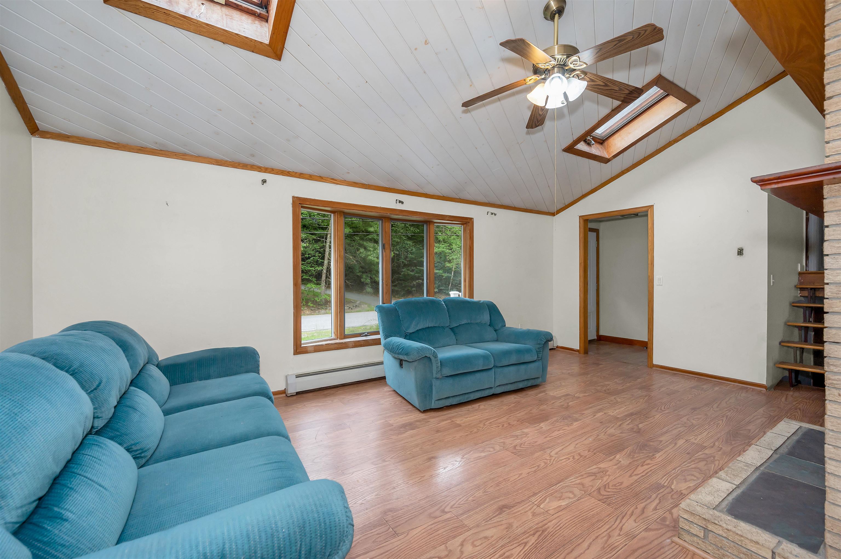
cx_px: 420
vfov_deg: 81.1
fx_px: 327
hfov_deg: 104.3
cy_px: 280
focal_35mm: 14
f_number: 5
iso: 250
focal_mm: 14
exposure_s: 1/60
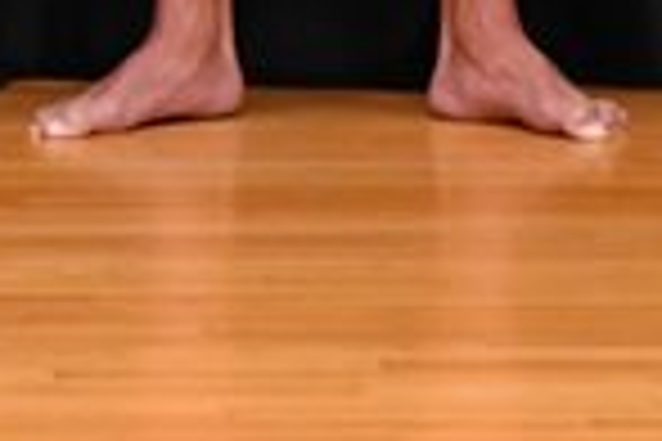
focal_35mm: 1505
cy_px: -688
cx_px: 322
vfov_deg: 0.9
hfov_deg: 1.4
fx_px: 27673
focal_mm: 190
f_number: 5.6
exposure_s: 1/400
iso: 4000
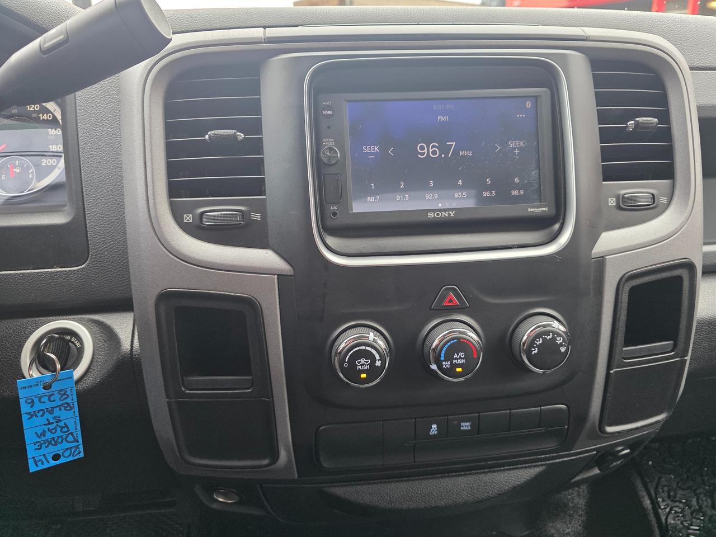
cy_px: 268
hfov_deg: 73.9
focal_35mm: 23
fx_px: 476
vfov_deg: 58.9
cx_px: 358
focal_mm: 6.3
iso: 200
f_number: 1.7
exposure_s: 1/180
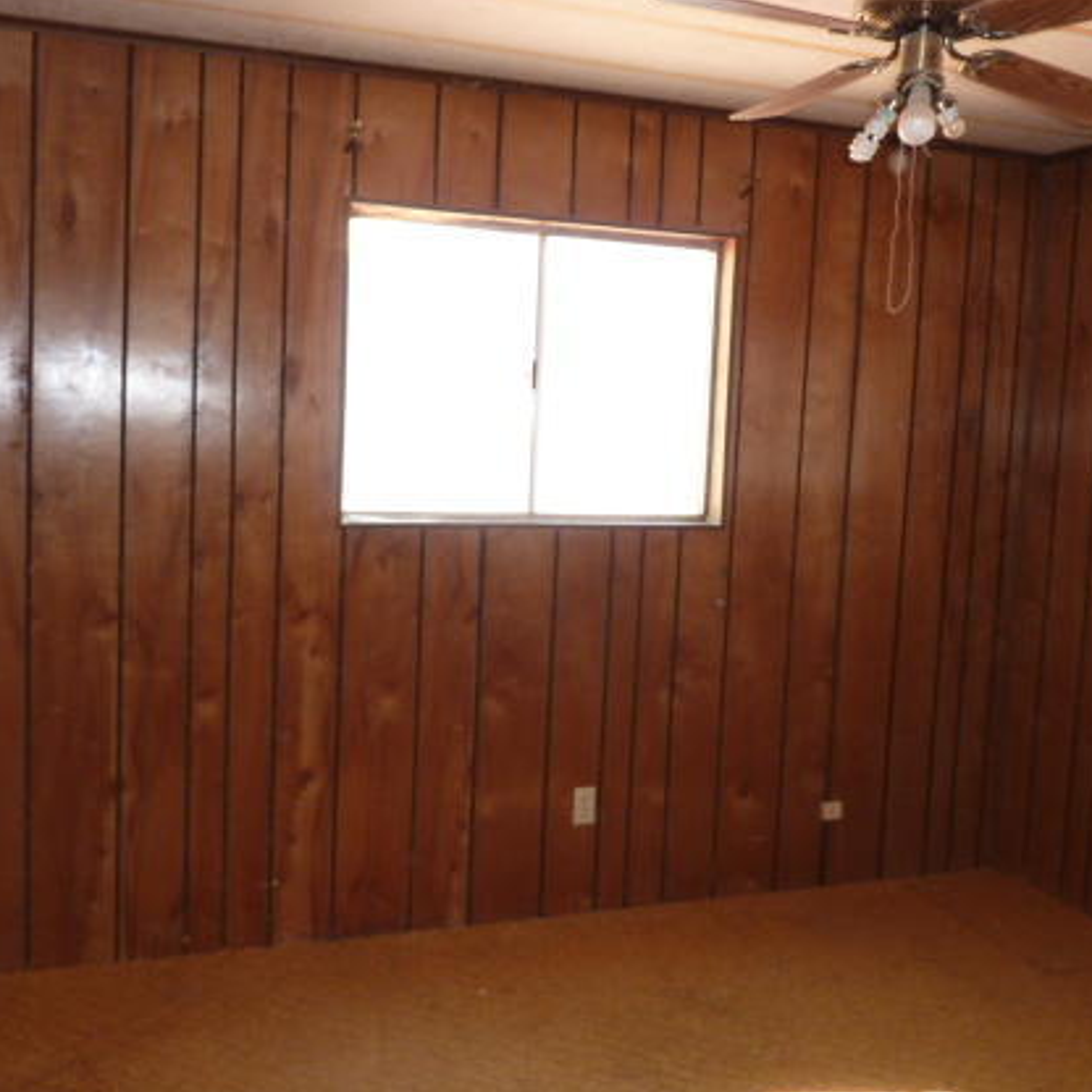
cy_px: 514
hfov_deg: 48.4
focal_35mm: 34
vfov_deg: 48.4
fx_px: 1213
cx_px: 538
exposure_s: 1/30
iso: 200
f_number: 3.3
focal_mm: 4.1
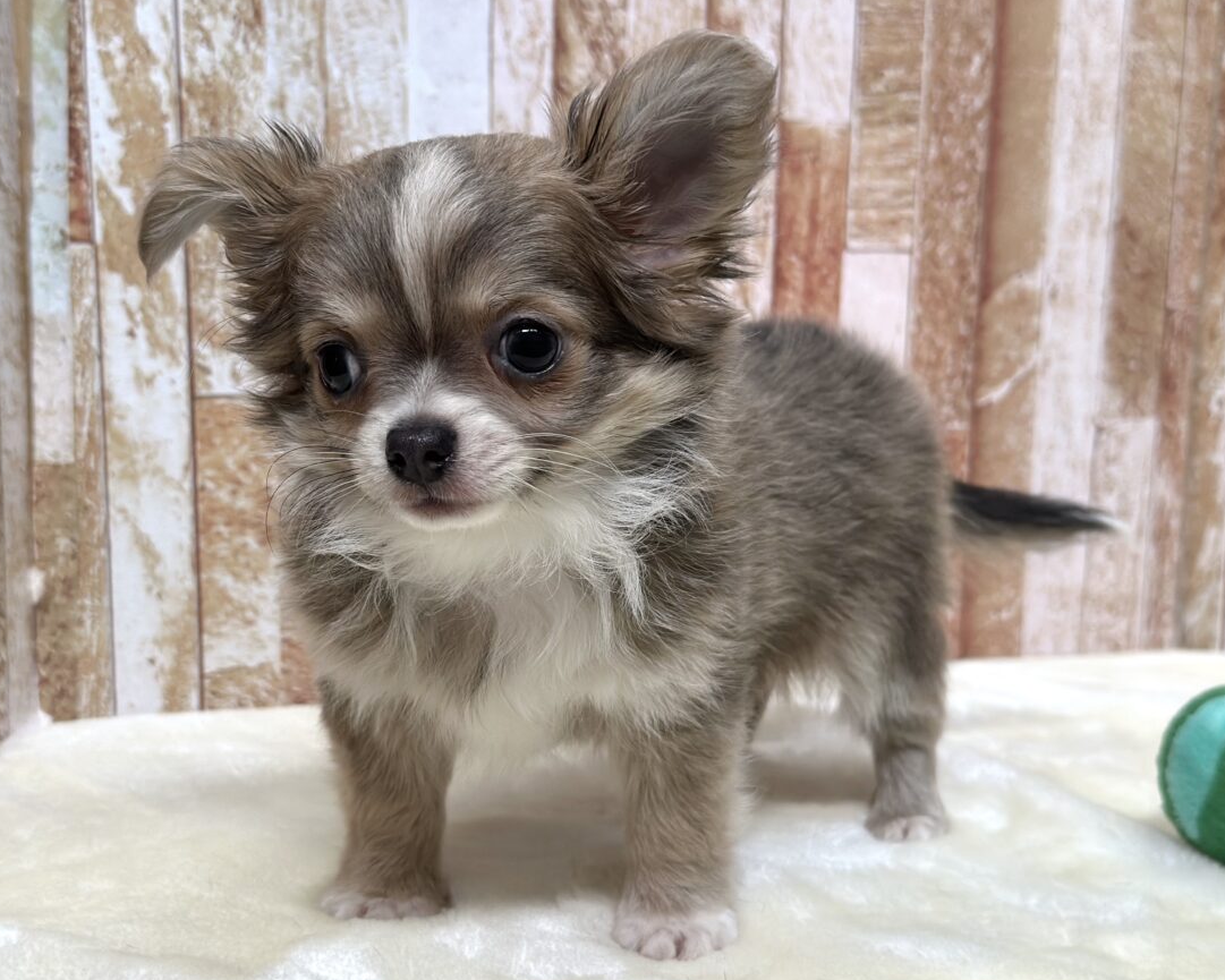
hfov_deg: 36.0
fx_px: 1885
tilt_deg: -8.5
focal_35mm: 52
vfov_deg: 29.1
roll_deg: -1.9
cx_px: 607
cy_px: 505
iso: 160
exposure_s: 1/100
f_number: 1.78
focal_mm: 6.86
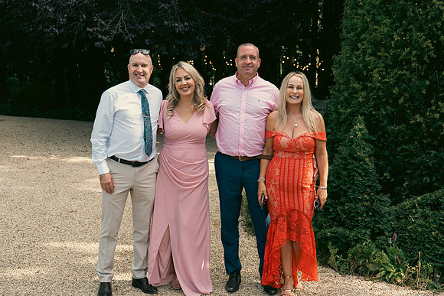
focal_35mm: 47
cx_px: 222
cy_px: 148
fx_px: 580
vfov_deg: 28.7
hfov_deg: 41.9
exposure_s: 1/250
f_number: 5
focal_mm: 47
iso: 160
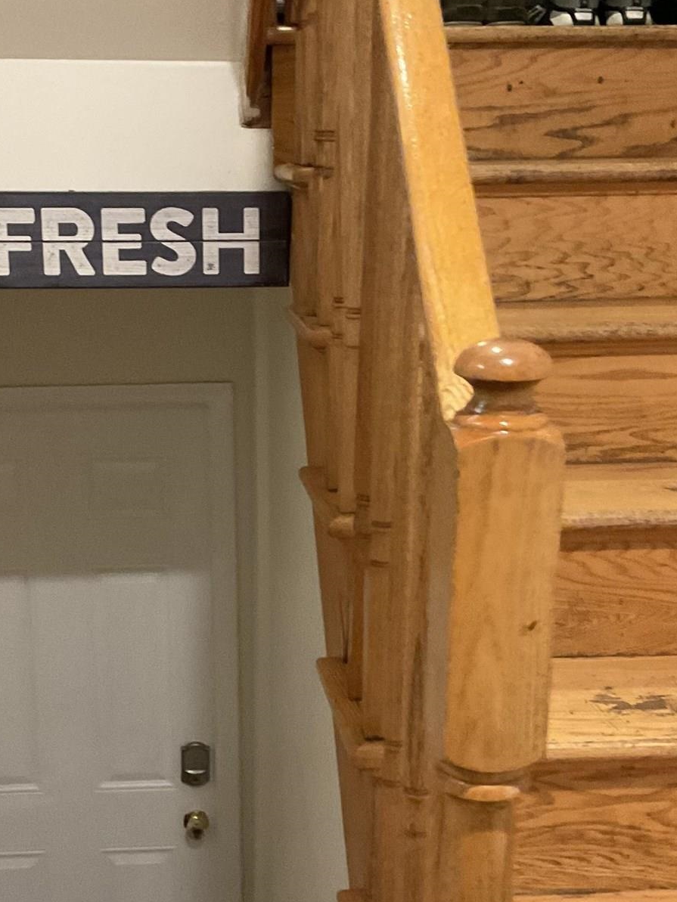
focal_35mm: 56
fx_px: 1460
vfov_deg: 34.3
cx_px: 269
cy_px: 528
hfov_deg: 26.1
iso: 400
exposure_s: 1/30
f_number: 1.8
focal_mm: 3
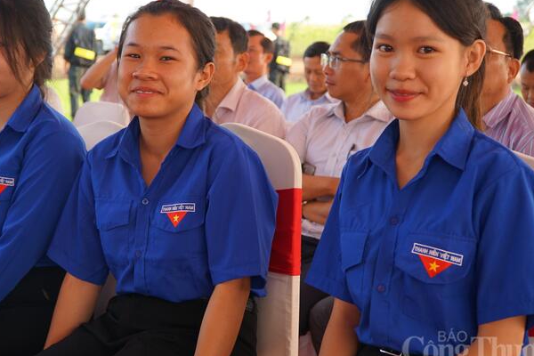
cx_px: 229
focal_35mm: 64
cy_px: 146
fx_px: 949
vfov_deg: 21.2
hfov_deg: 31.4
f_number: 4
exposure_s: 1/160
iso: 160
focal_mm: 32
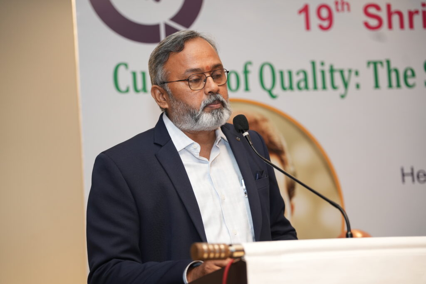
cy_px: 142
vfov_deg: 19.5
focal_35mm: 70
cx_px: 213
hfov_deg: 28.9
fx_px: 827
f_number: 2.8
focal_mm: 69.9
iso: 640
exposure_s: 1/160
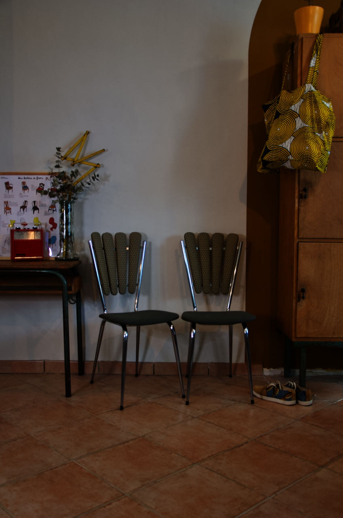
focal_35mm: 33
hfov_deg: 39.8
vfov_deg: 57.3
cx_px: 172
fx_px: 474
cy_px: 259
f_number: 3.8
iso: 1600
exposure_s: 1/50
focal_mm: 22
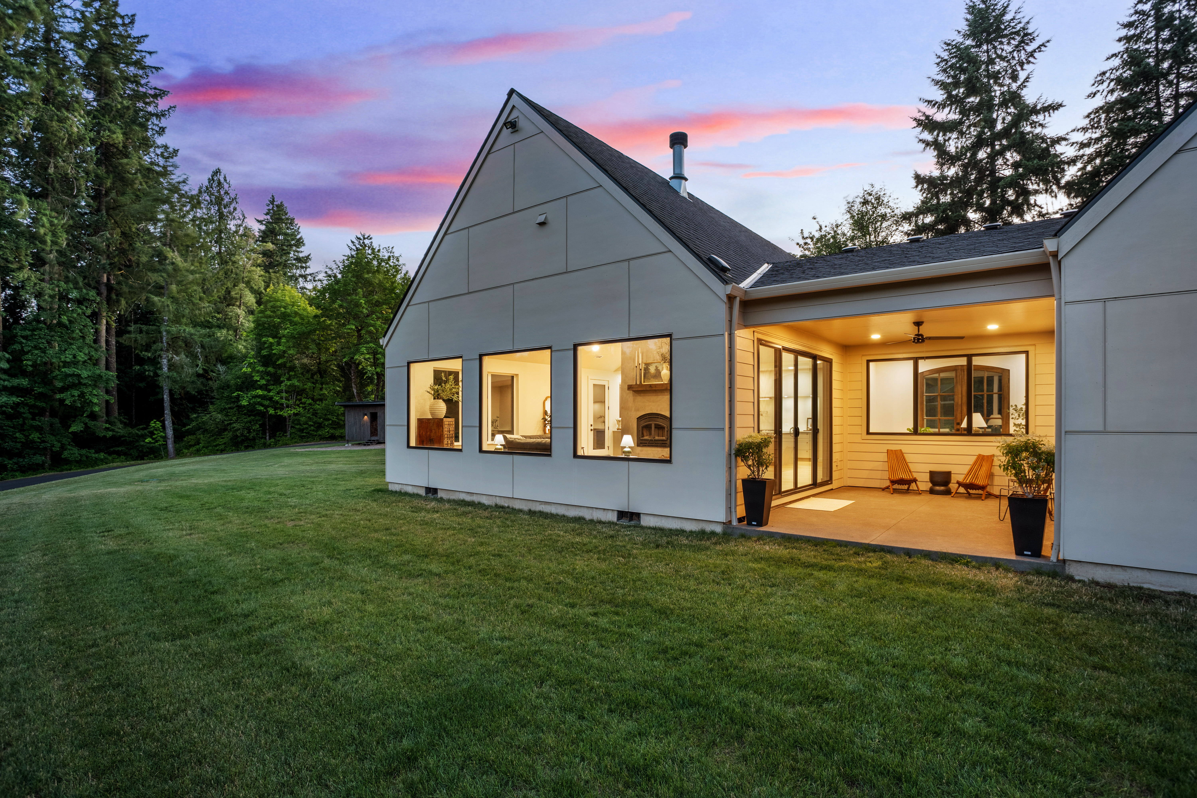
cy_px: 399
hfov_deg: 93.3
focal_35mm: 17
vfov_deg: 70.4
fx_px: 565
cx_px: 598
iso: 640
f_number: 8
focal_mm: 17
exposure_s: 2
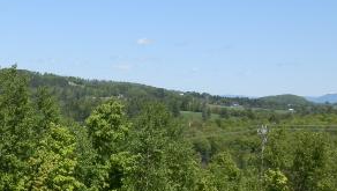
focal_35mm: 80
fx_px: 716
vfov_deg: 15.1
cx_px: 75
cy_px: 125
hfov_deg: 26.1
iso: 64
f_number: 3.3
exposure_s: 1/1000
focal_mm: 6.78
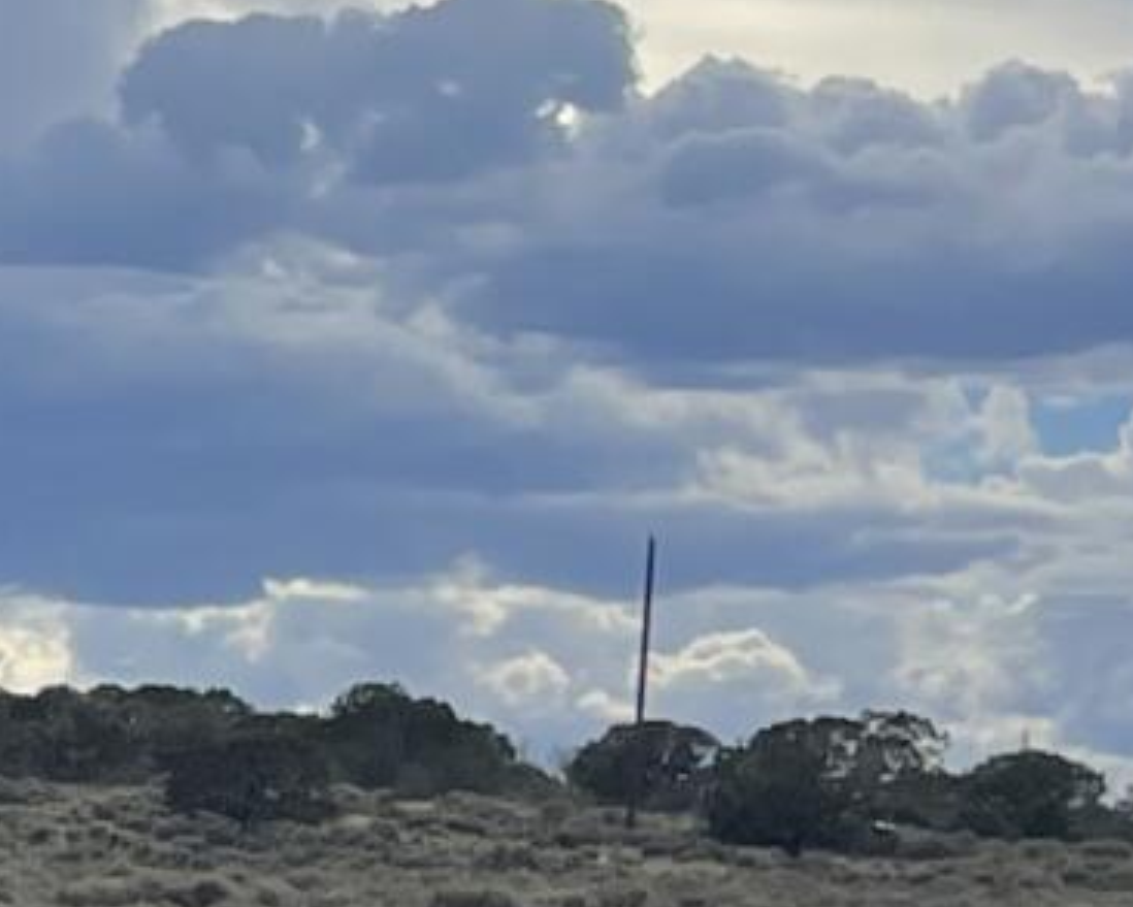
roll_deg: -3.0
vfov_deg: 7.4
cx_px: -2758
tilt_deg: -1.0
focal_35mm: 208
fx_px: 6977
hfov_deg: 7.6
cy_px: 1080
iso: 32
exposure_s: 1/7407
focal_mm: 5.1
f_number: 1.6
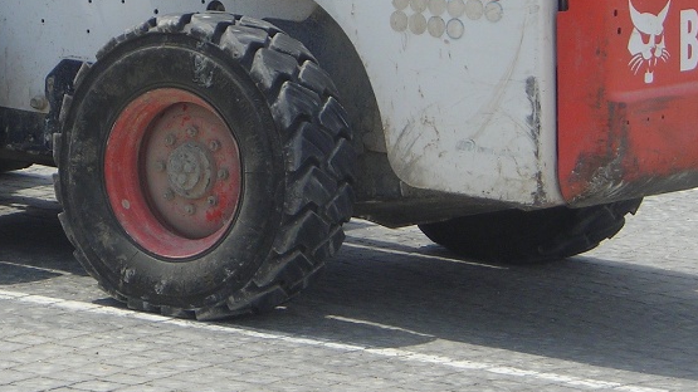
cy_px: -141
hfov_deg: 8.4
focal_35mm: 256
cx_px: 109
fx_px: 4737
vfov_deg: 4.7
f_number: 4.9
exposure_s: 1/347
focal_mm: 17
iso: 50
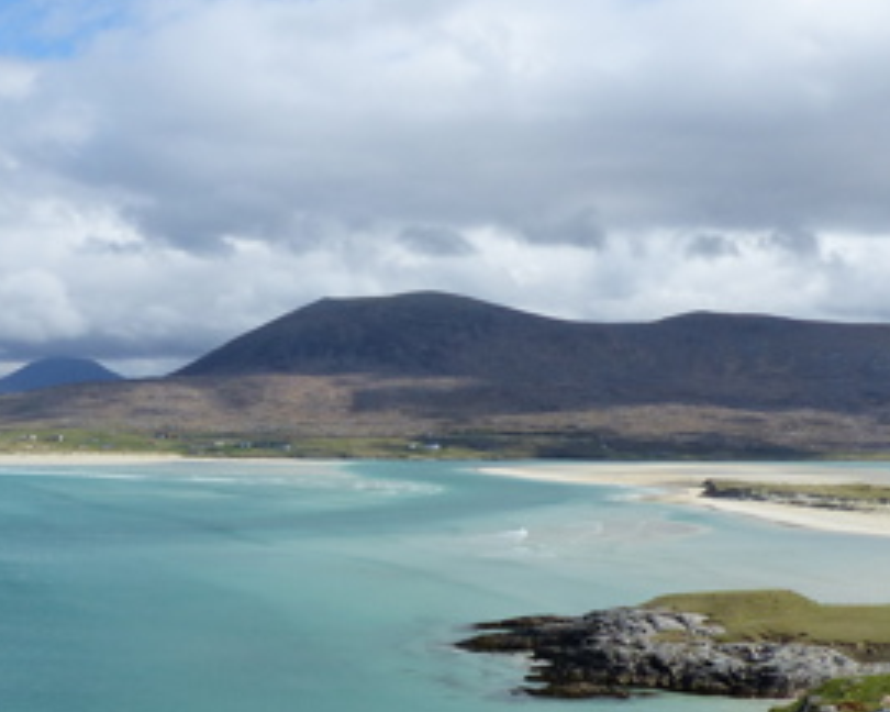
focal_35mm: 52
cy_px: 557
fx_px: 1370
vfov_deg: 28.6
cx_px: 399
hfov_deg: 36.0
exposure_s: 1/1000
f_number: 4
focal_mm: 4.5
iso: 100
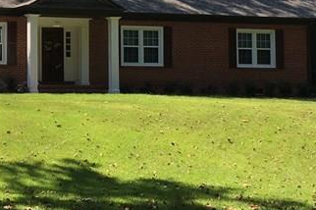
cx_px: -14
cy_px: 32
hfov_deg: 20.5
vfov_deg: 14.1
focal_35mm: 96
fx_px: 842
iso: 25
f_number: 2.2
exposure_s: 1/884
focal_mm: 4.15
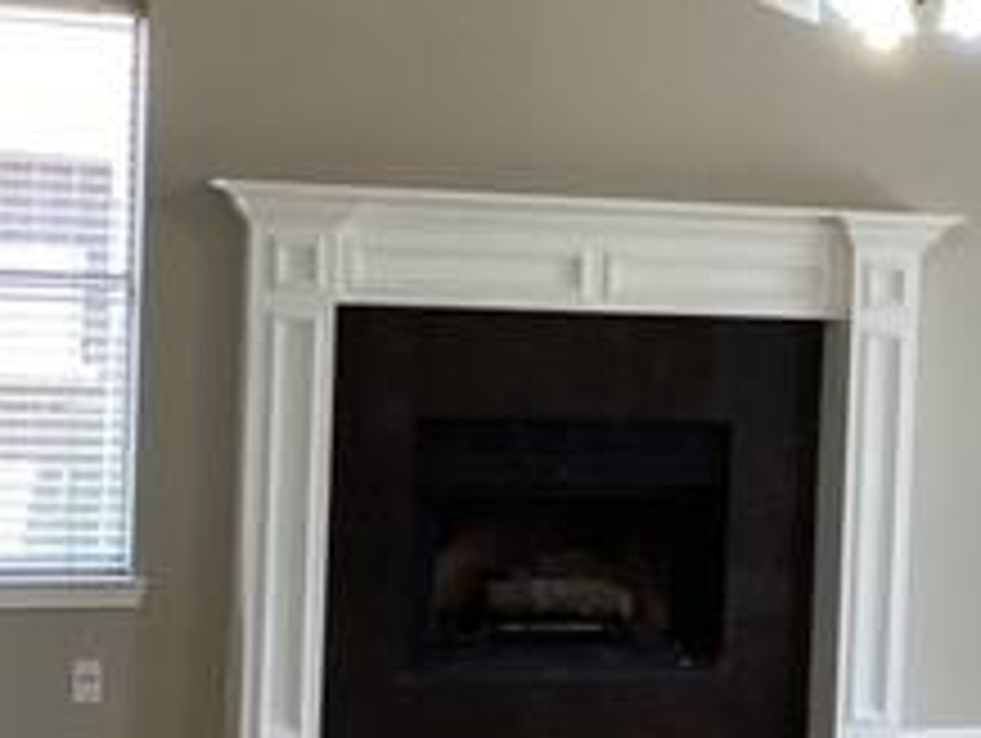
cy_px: 378
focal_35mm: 91
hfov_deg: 21.3
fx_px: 2582
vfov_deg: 16.3
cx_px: 783
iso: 80
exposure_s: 1/120
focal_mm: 3.3
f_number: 2.4
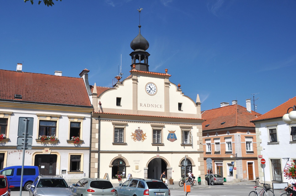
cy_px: 98
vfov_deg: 36.8
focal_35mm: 36
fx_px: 296
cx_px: 148
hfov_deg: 53.2
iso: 250
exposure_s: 1/320
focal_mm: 24
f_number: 9
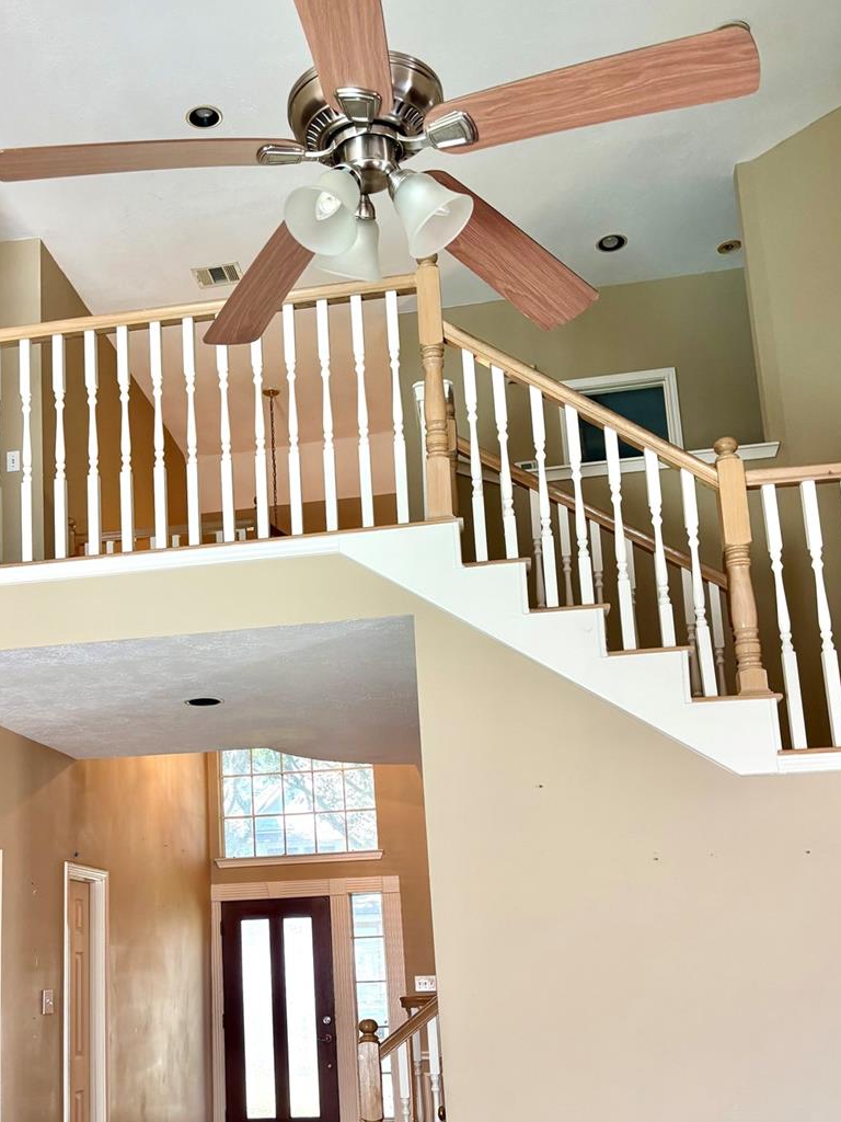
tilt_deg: +11.1
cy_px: 718
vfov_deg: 47.3
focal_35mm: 39
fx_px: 1263
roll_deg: +2.1
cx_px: 277
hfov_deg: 36.4
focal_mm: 5.96
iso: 125
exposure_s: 1/60
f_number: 1.6
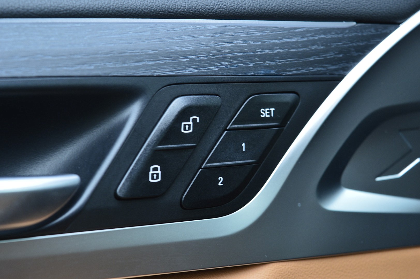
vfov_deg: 17.5
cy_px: 140
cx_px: 210
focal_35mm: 78
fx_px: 909
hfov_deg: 26.0
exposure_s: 1/60
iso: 450
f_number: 8
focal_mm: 52
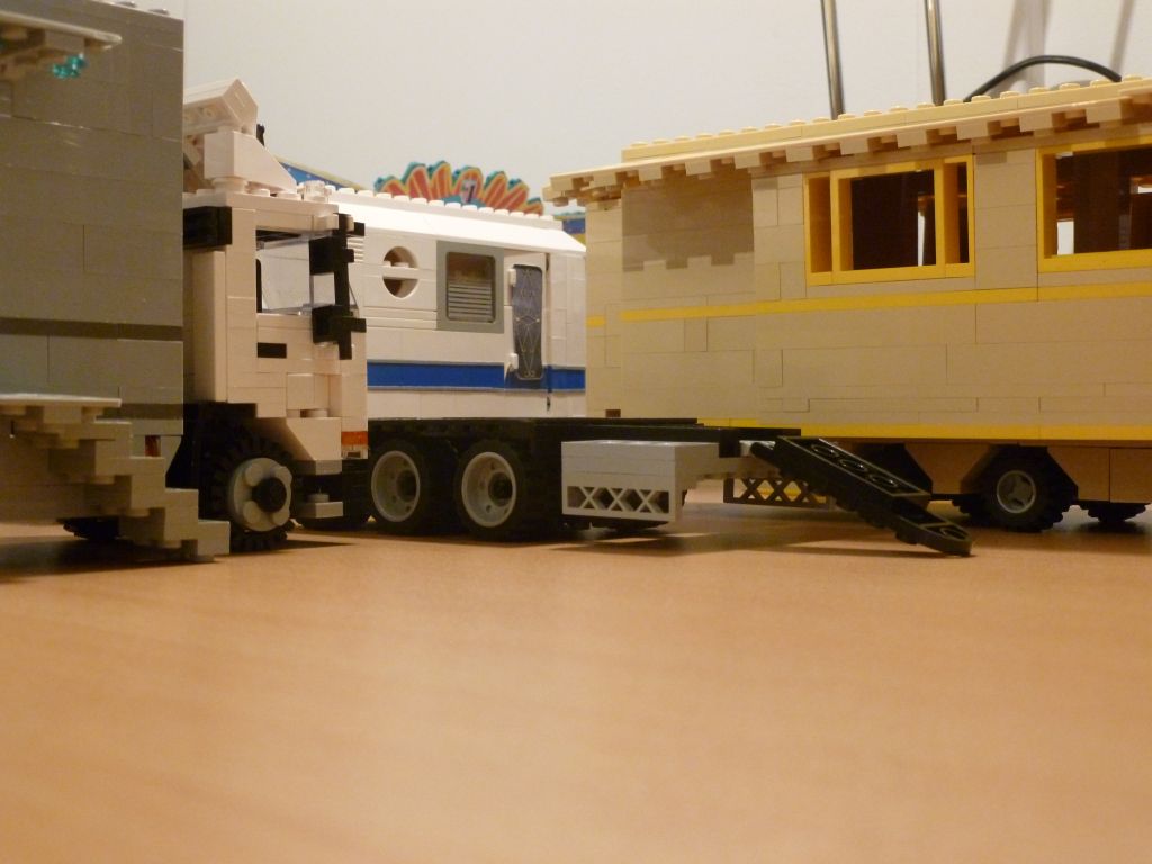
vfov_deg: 30.9
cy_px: 432
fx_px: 1564
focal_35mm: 47
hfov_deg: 40.4
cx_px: 576
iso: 400
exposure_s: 1/13
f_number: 3.8
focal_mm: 8.4
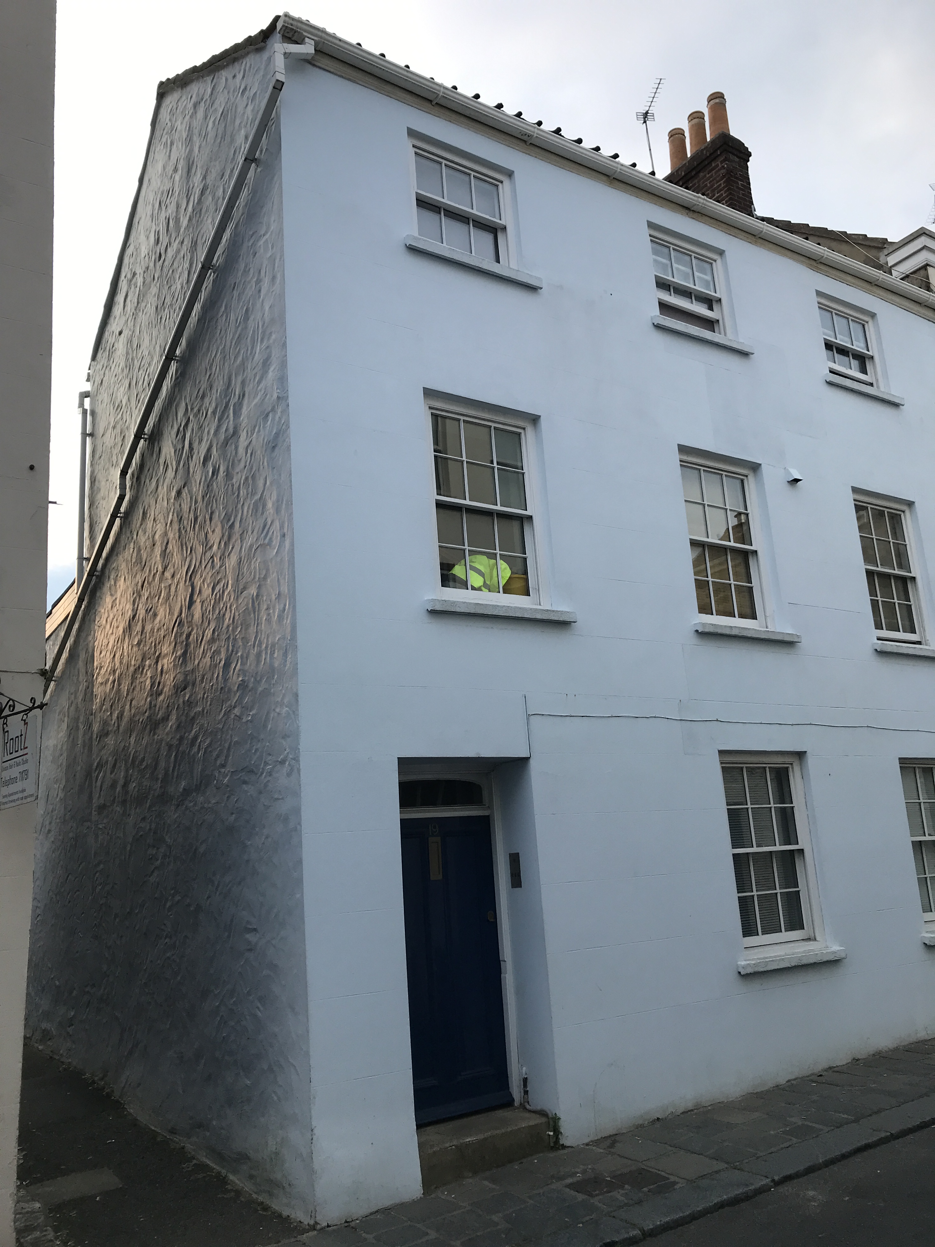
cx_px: 468
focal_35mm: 28
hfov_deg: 49.7
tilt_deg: +16.2
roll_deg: +4.7
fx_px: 1008
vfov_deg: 63.4
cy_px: 624
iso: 20
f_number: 1.8
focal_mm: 3.99
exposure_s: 1/731
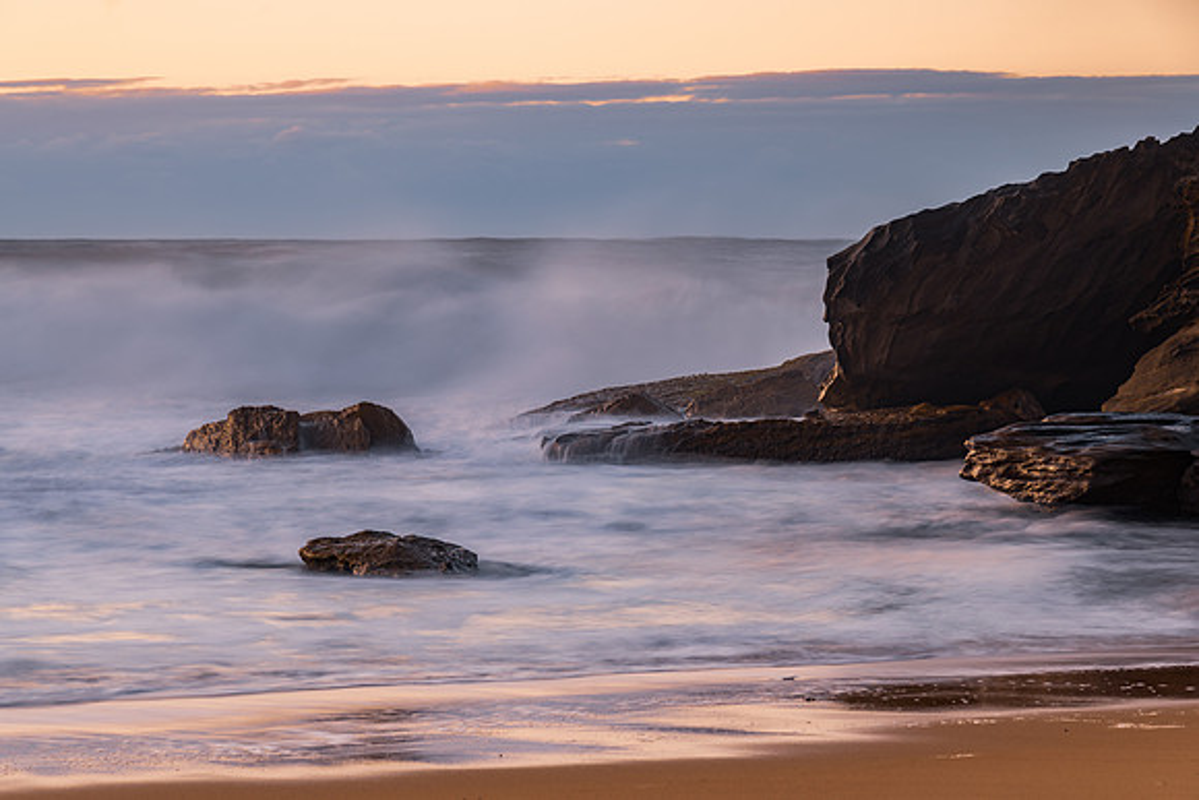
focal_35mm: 124
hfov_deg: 16.6
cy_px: 400
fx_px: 4122
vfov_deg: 11.1
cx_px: 600
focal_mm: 120
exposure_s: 2.5
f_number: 9
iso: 31
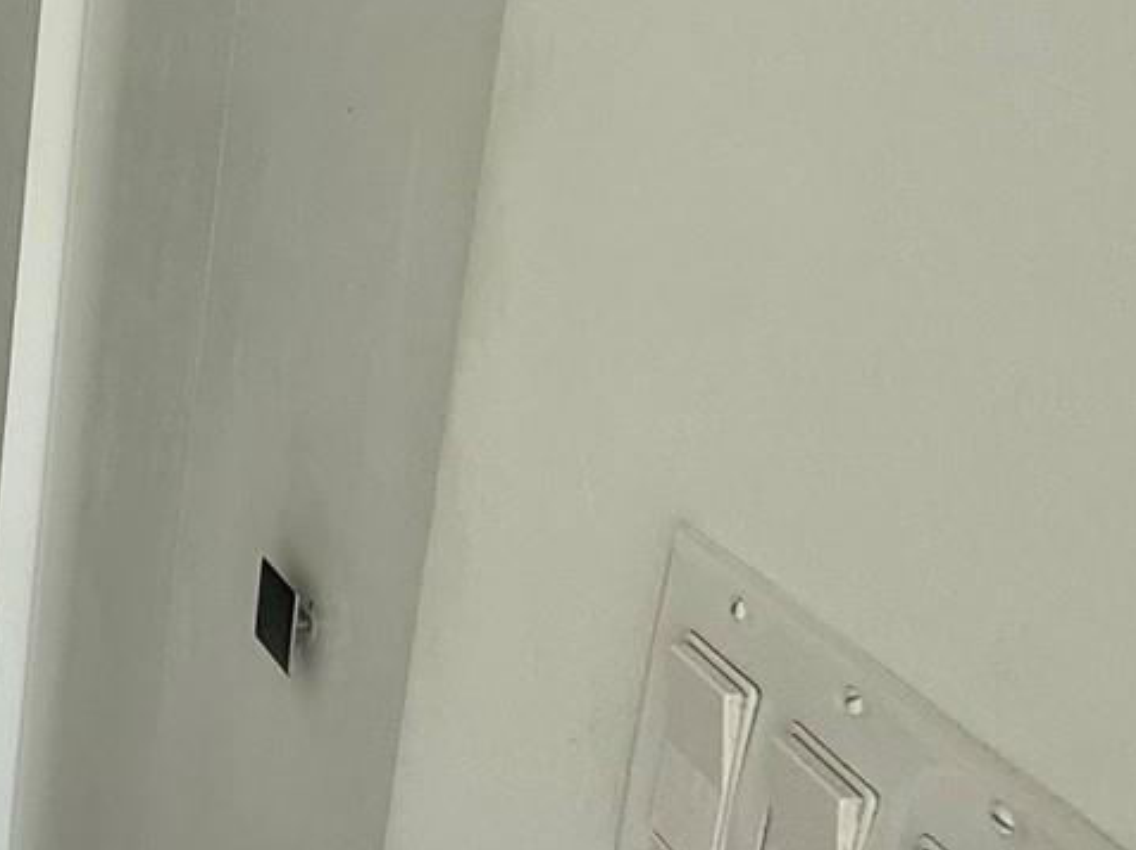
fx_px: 1541
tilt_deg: -11.0
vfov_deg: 29.7
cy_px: 110
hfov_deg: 29.8
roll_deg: -1.7
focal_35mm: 47
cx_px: -433
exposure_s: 1/430
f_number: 2.2
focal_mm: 2.22
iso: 64
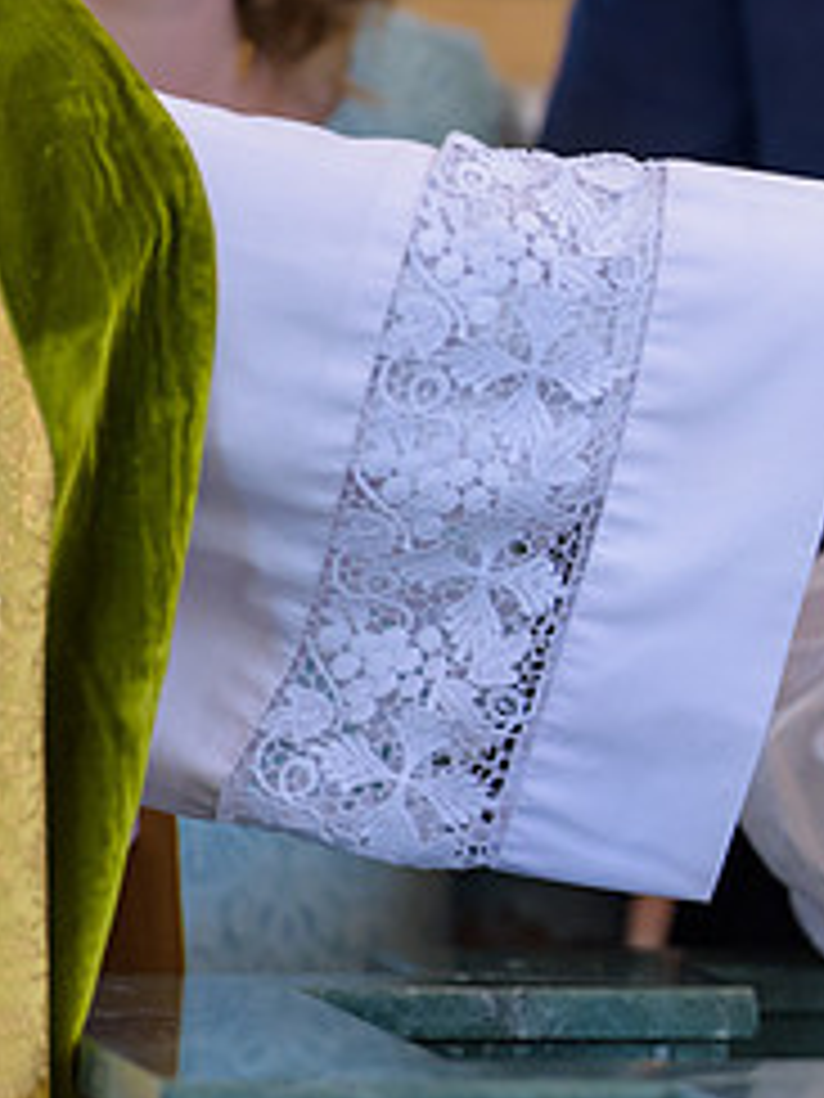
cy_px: 574
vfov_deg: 4.6
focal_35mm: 434
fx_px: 13775
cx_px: 1301
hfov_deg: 3.4
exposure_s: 1/200
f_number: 3.2
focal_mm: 190
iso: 1000
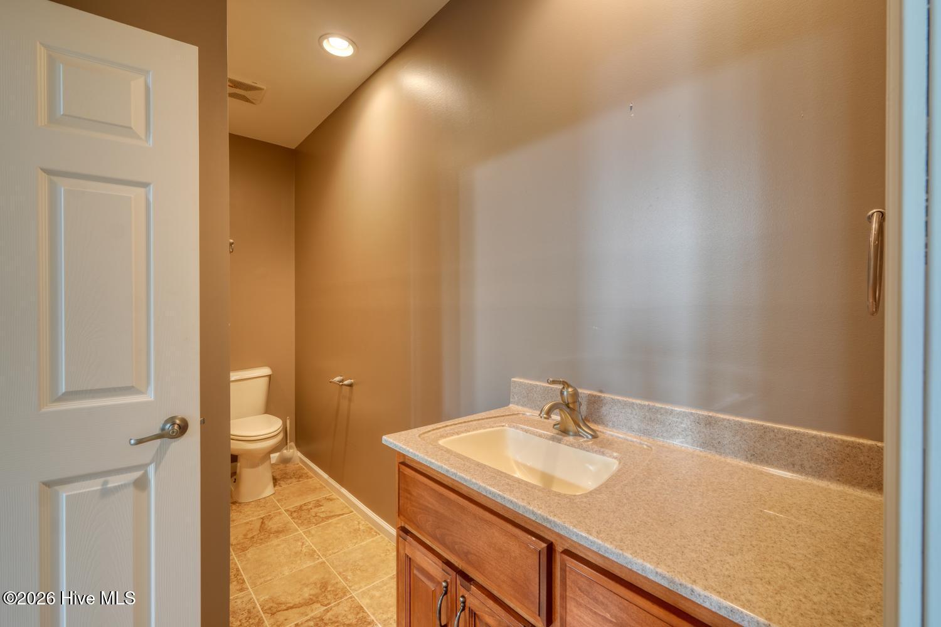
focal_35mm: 15
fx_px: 392
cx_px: 470
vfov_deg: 77.3
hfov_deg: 100.4
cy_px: 314
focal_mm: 10
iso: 100
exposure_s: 3.2
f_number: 8
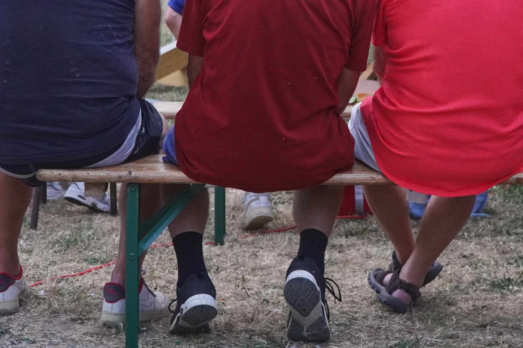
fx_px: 1409
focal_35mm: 97
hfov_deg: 20.9
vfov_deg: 14.0
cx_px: 393
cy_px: 76
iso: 2000
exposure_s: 1/250
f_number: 4
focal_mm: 32
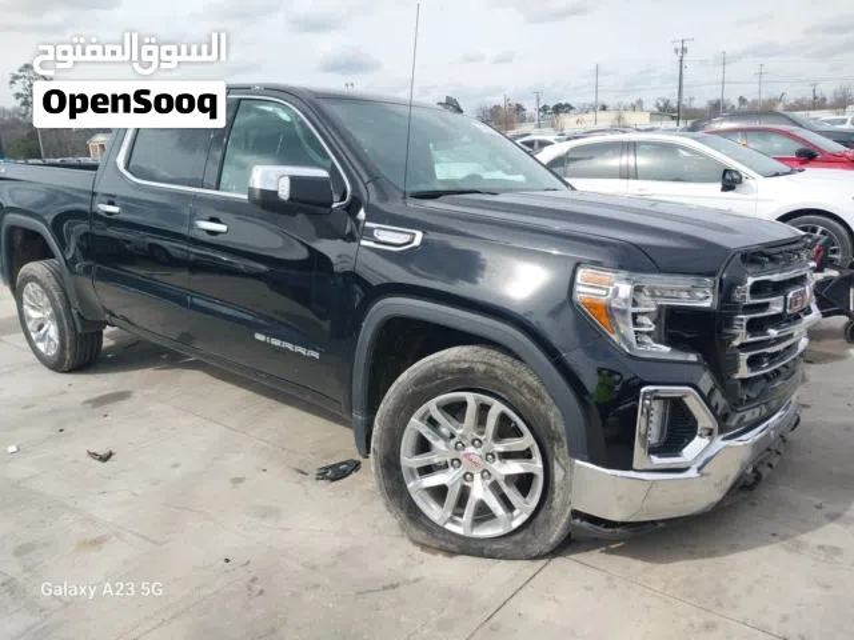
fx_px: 641
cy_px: 320
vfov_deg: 53.1
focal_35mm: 26
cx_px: 427
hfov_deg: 67.3
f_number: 1.8
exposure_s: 1/469
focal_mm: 4
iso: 20
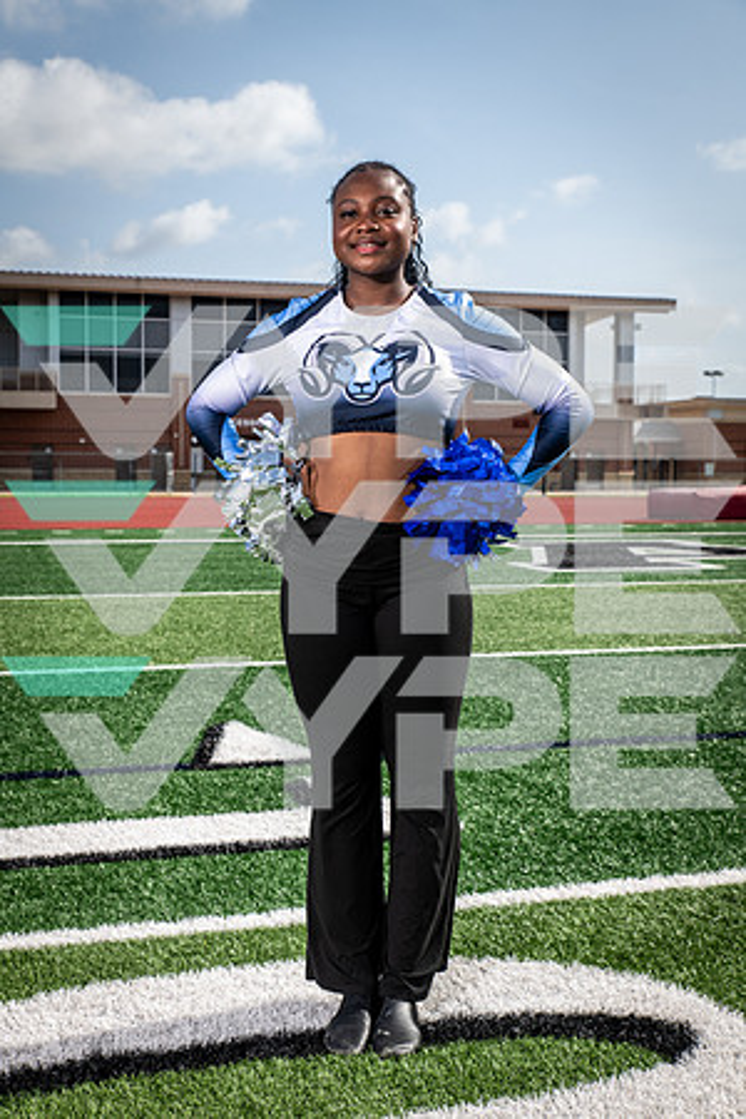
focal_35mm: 46
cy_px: 560
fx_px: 1430
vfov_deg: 42.7
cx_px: 373
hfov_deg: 29.2
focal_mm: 46
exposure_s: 1/400
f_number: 7.1
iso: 125
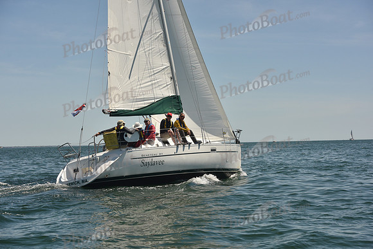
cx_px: 186
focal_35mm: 70
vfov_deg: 19.5
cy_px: 124
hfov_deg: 28.8
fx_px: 725
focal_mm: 70
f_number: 6.3
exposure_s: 1/800
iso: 250
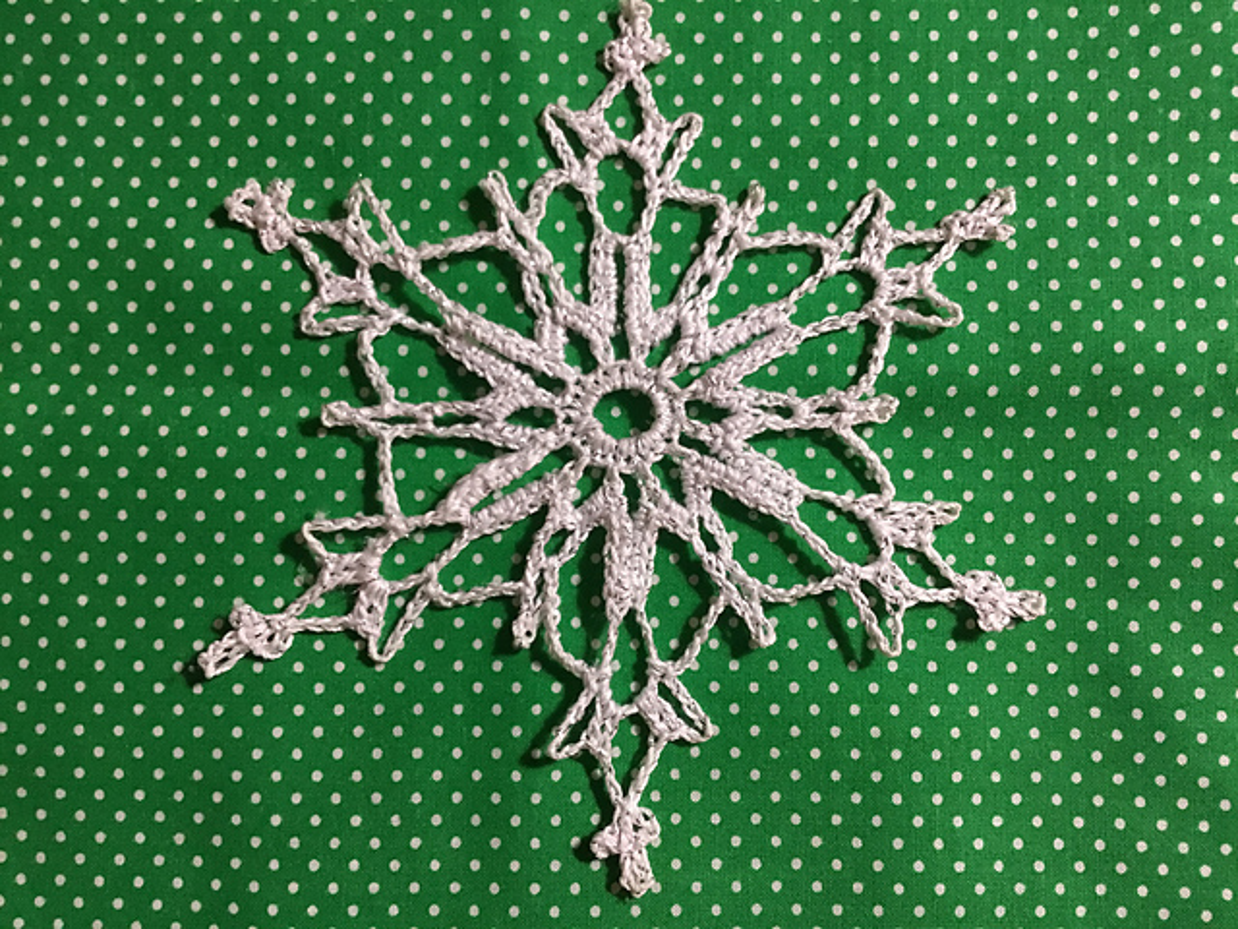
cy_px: 464
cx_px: 619
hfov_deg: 58.4
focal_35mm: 31
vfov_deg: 45.4
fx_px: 1109
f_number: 2.4
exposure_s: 1/30
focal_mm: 3.3
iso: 125
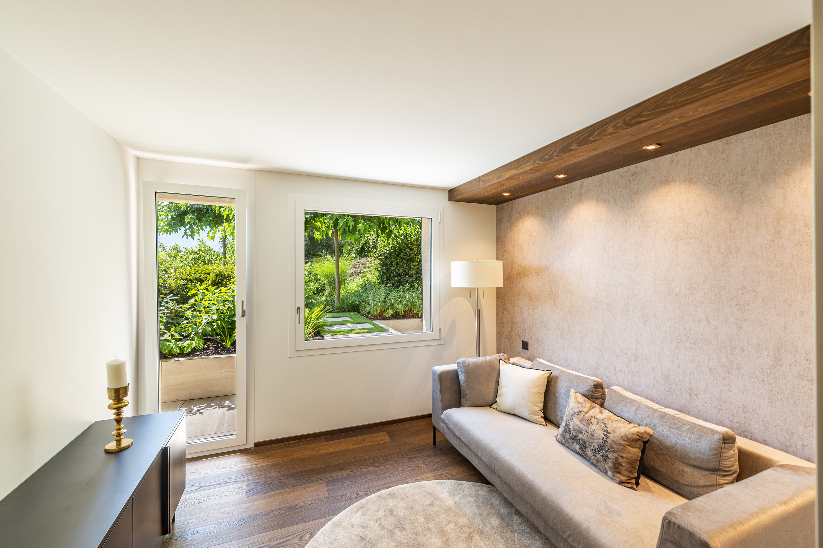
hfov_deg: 104.3
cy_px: 274
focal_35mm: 14
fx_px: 320
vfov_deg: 81.2
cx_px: 412
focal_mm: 14
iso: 100
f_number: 9
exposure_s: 1/5
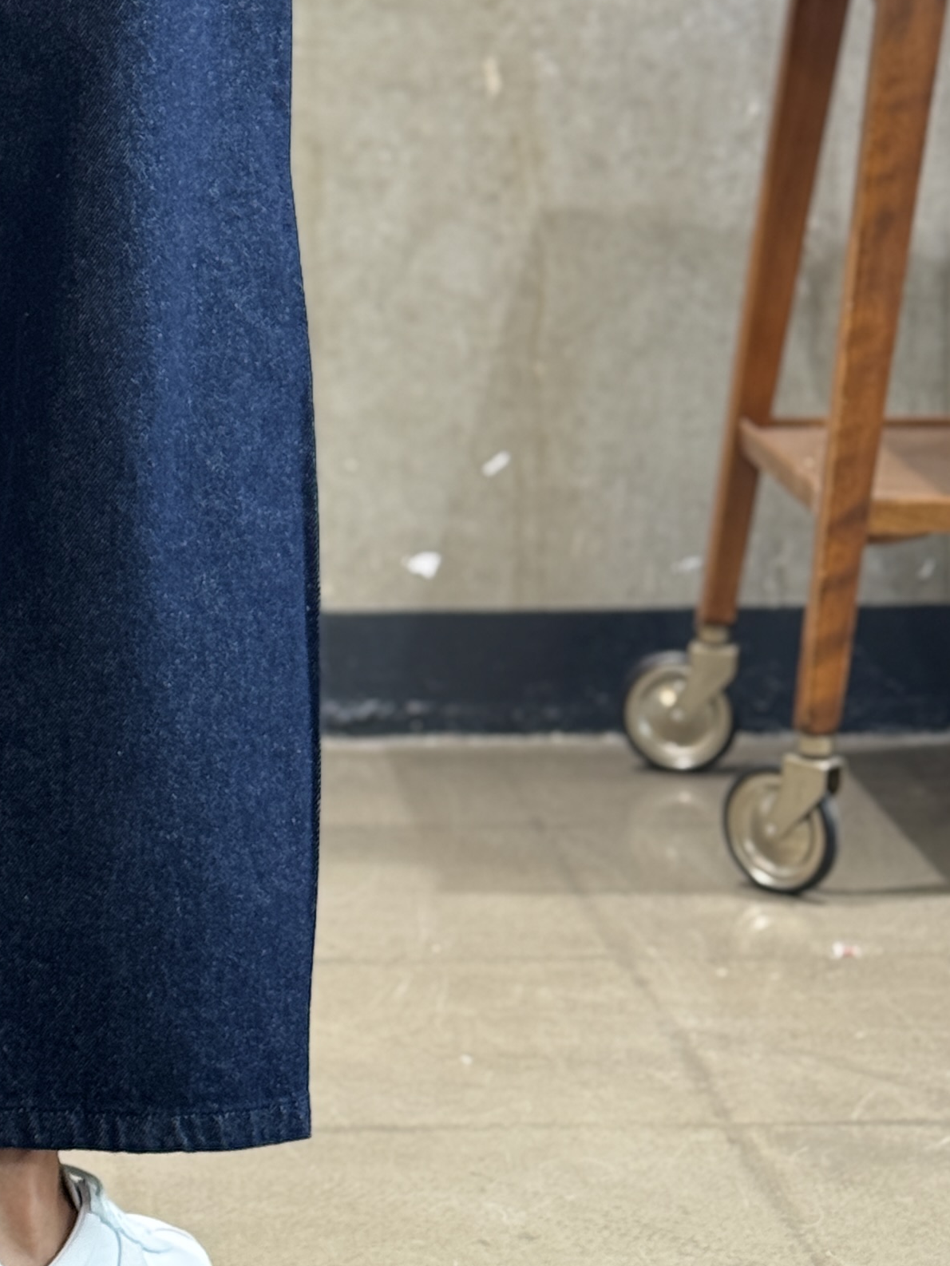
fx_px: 4463
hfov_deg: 11.9
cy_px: 141
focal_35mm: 122
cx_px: -145
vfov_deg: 16.0
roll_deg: +0.5
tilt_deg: -5.2
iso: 64
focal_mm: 6.76
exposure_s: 1/50
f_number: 1.78
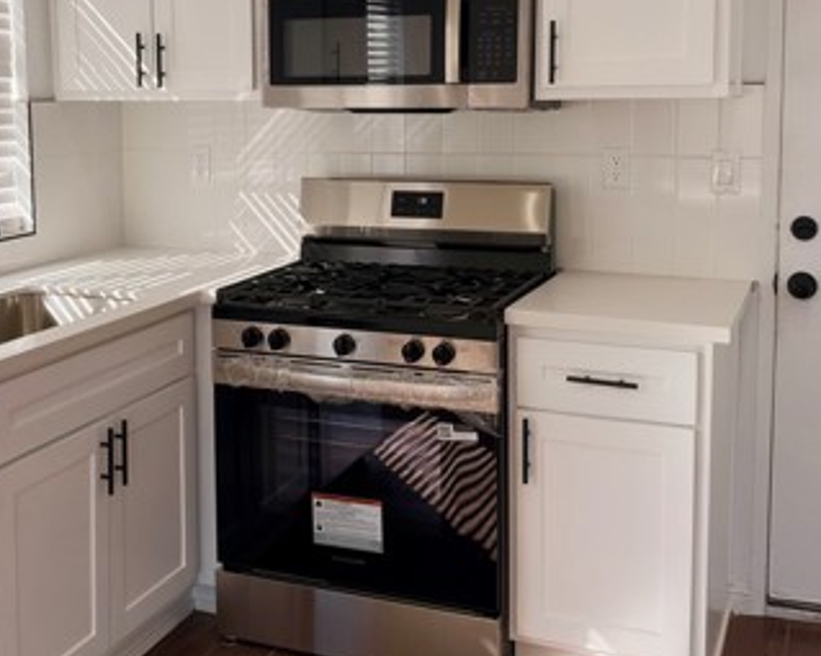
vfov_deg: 31.7
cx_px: 291
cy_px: 196
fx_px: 1142
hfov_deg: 39.2
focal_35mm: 47
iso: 80
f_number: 1.8
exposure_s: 1/386
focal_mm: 6.93
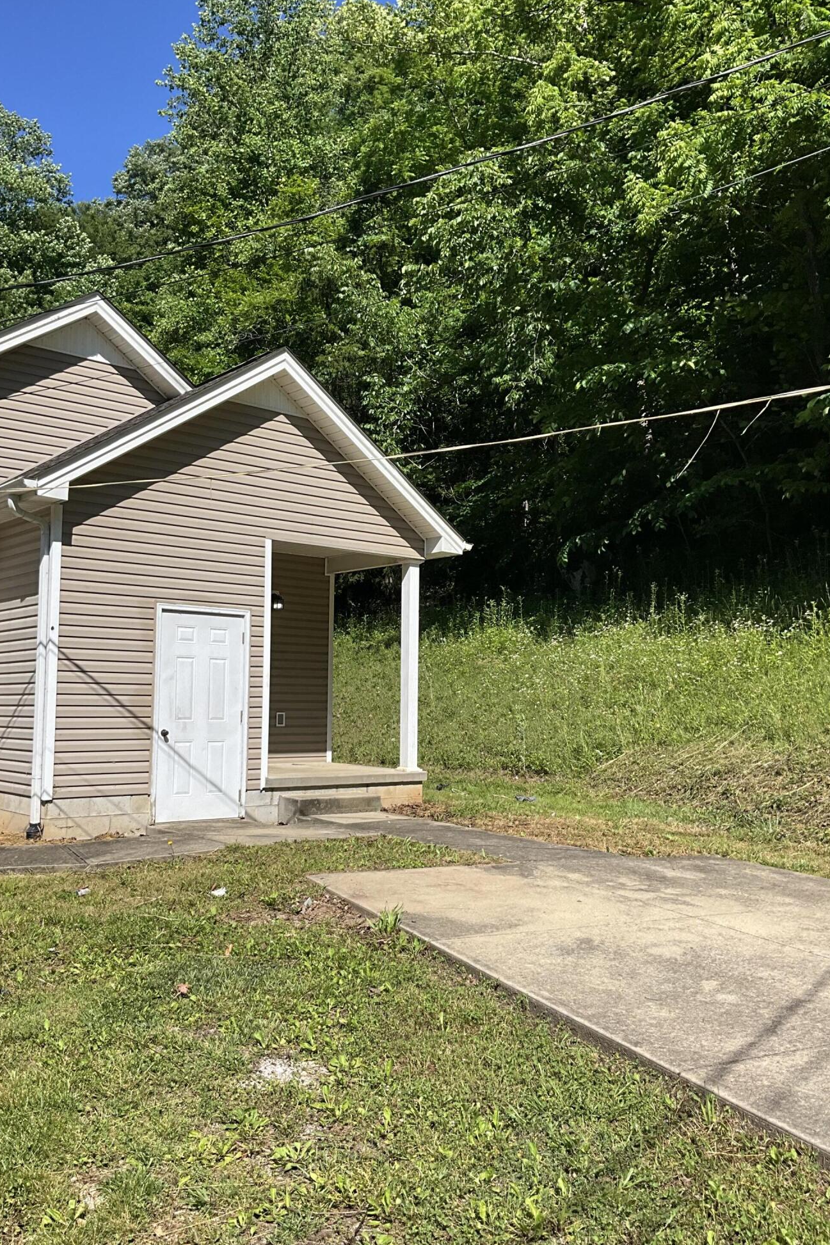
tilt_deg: +3.7
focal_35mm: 31
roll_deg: -1.8
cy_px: 636
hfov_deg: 42.3
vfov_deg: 60.3
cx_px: 381
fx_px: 1072
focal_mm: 3
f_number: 1.8
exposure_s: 1/1626
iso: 25
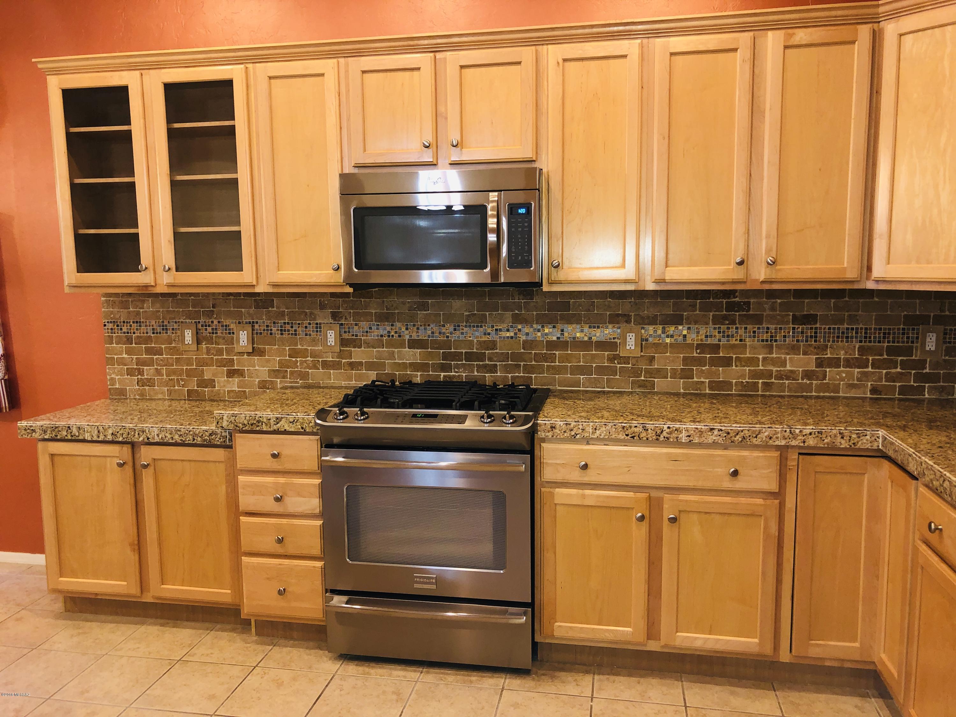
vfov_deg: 49.7
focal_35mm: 28
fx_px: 773
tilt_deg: -7.7
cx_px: 478
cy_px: 358
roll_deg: -0.2
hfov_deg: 63.4
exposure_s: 1/15
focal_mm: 3.99
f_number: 1.8
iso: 80
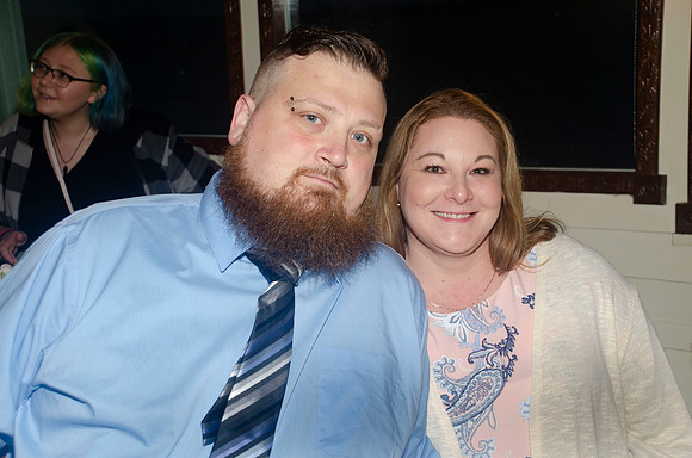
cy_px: 229
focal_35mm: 60
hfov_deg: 33.5
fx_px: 1151
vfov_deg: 22.5
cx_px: 346
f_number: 5.6
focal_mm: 40
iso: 400
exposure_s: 1/60
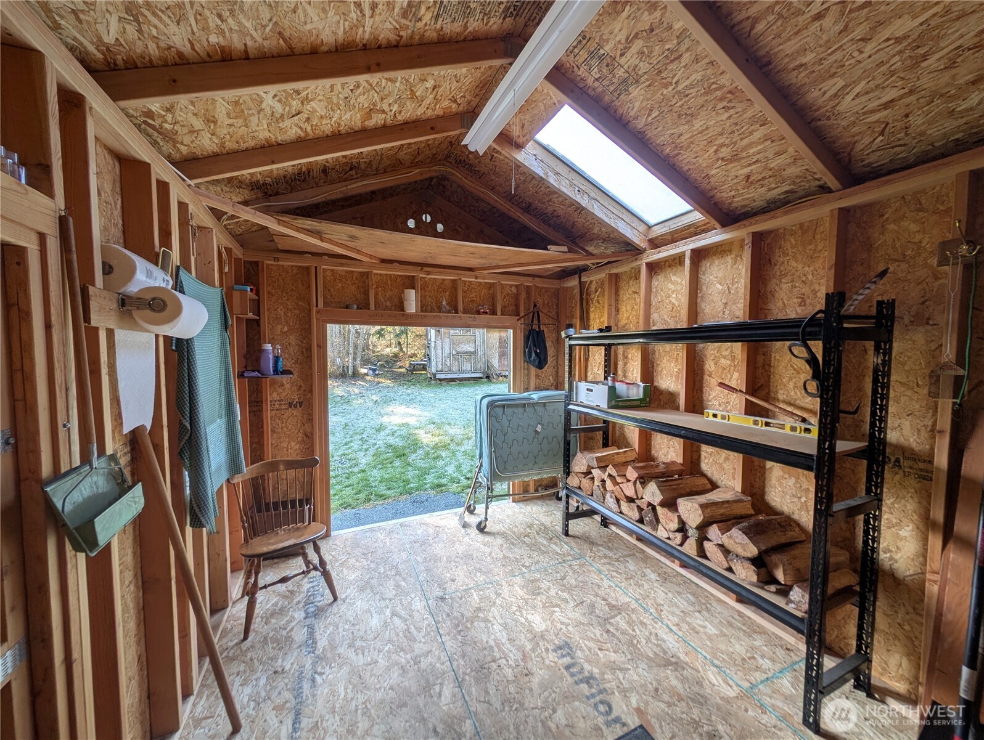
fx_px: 342
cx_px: 492
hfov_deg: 110.5
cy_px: 370
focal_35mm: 12
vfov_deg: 94.6
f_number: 1.95
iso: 41
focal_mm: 2.23
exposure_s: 1/68.4
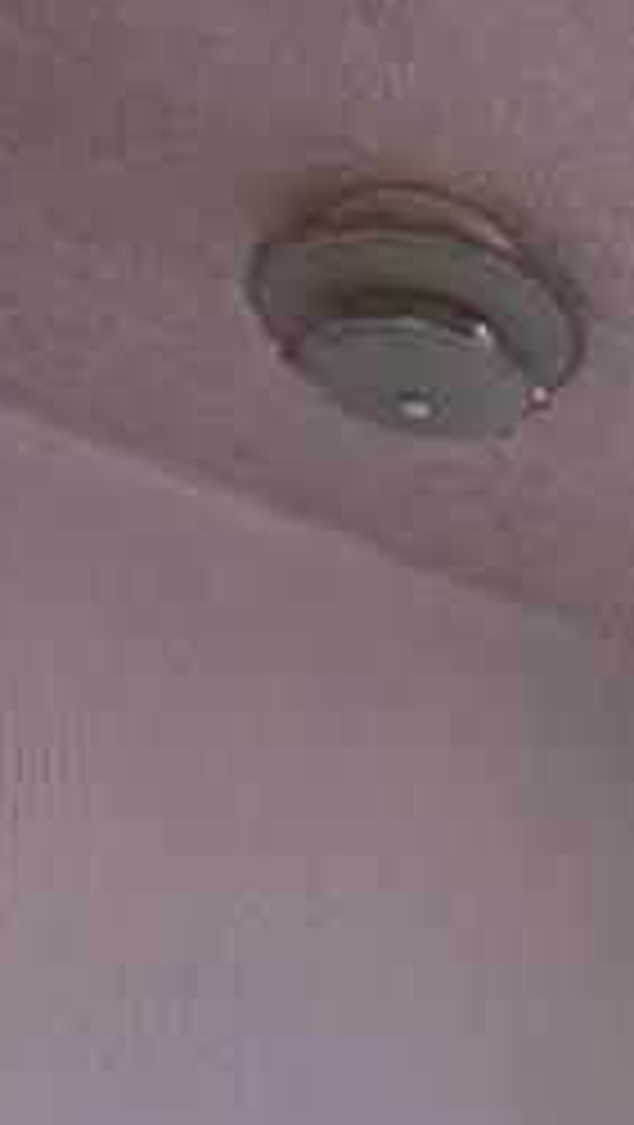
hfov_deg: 17.9
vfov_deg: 31.7
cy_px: 1251
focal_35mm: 58
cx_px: 1025
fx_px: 1730
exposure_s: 1/359
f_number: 2.2
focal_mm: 2.2
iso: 125
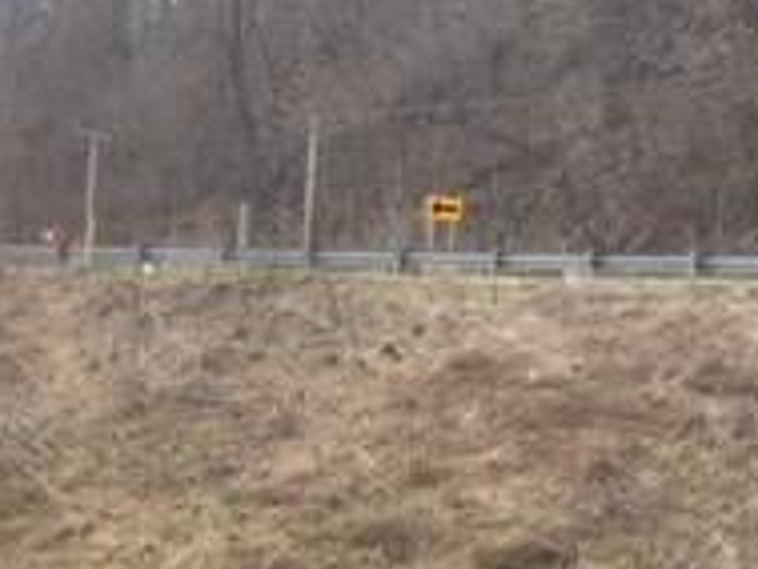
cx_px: -273
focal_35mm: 98
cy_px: 765
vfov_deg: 14.4
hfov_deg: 18.4
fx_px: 2147
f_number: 2.2
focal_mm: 4.15
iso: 25
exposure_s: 1/561
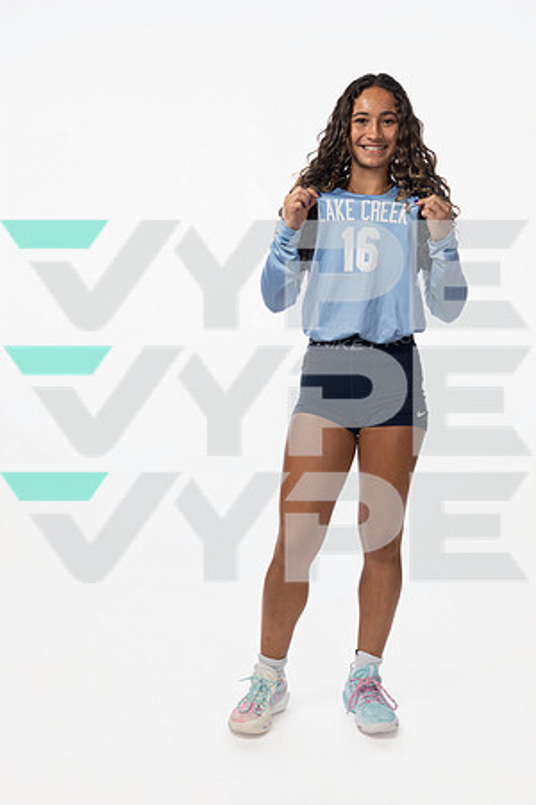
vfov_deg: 41.1
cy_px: 402
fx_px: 1072
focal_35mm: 48
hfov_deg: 28.1
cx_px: 268
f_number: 8
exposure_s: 1/250
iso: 640
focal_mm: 48
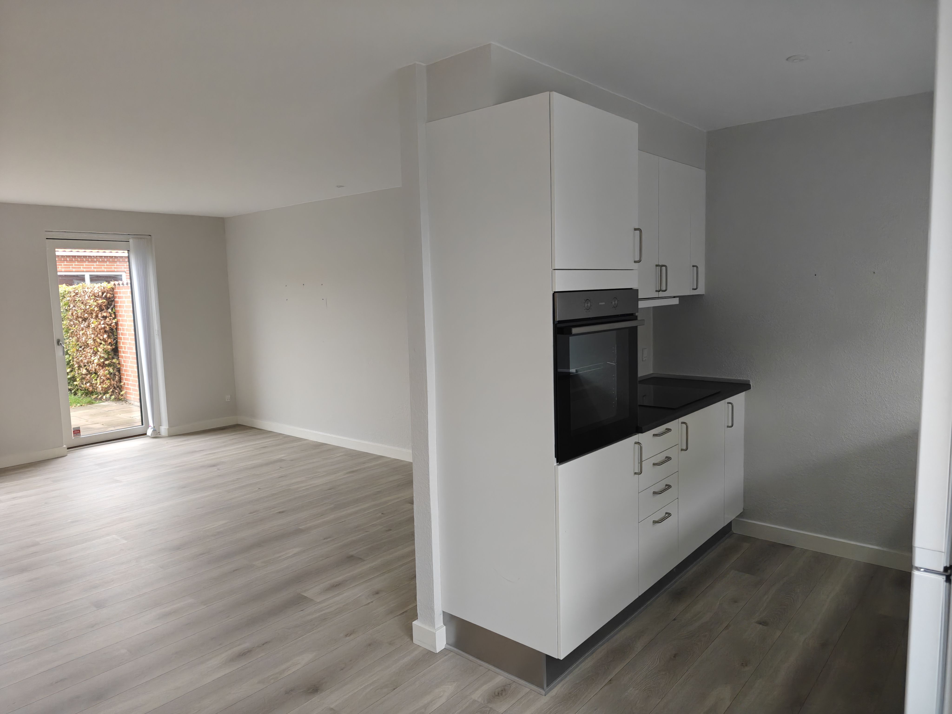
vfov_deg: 58.9
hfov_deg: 73.9
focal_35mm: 23
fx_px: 633
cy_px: 357
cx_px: 476
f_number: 1.6
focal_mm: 6.06
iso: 2500
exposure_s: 1/200
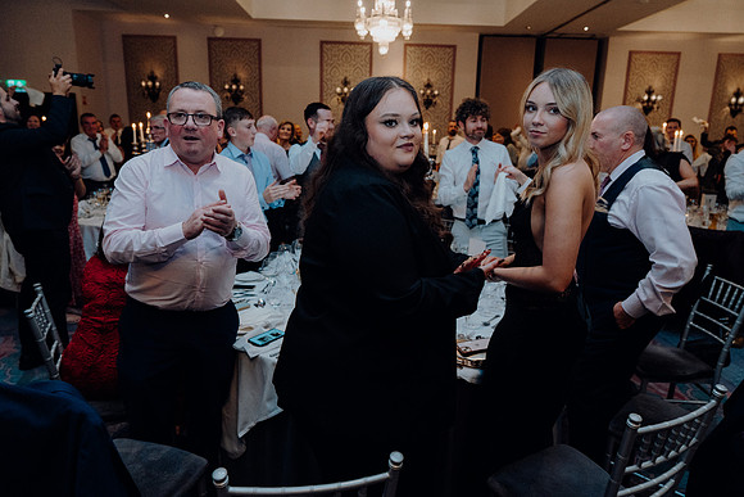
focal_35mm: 24
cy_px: 248
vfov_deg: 53.2
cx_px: 372
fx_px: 496
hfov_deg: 73.7
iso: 2500
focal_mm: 24
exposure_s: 1/160
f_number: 3.5
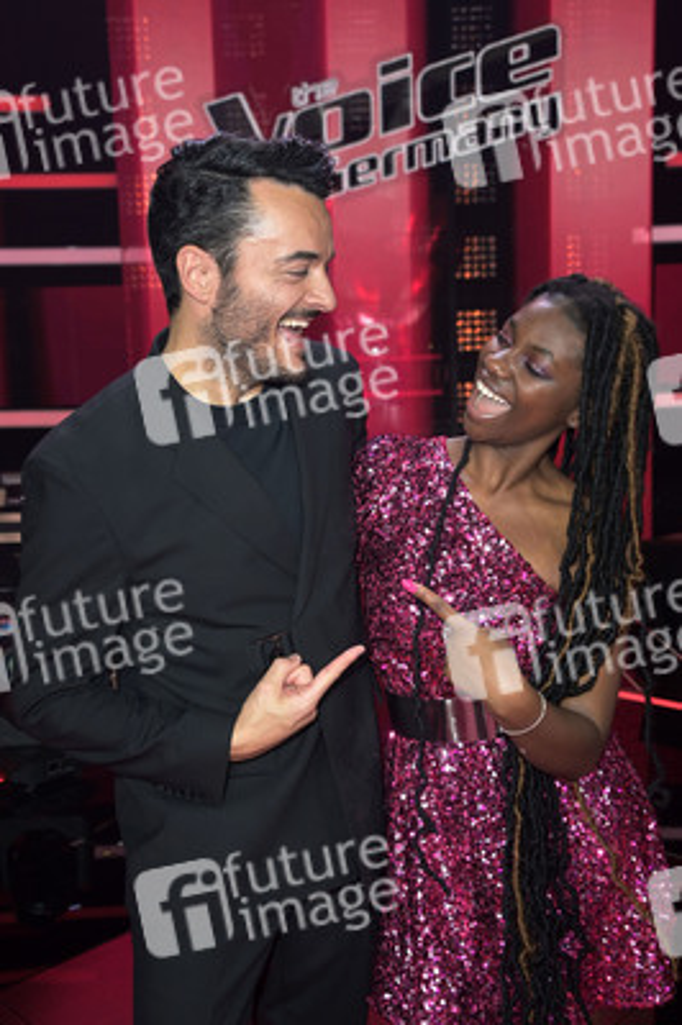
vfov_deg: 50.7
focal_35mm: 38
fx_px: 1082
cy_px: 512
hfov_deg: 35.0
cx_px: 341
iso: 2500
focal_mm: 38
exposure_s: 1/125
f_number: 5
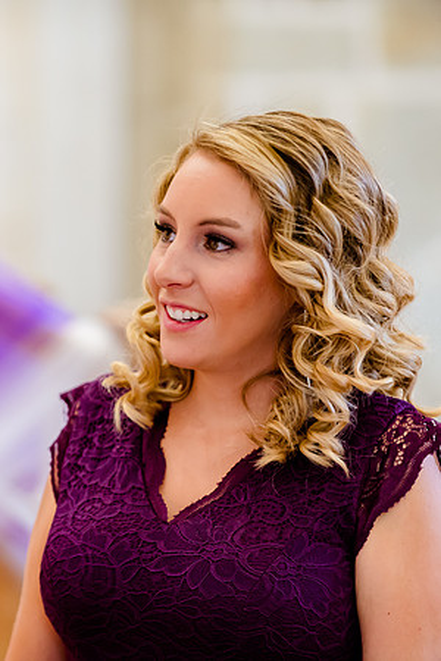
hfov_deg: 5.4
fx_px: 4688
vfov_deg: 8.1
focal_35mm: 255
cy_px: 330
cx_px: 154
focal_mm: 170
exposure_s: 1/400
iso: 2000
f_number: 2.8
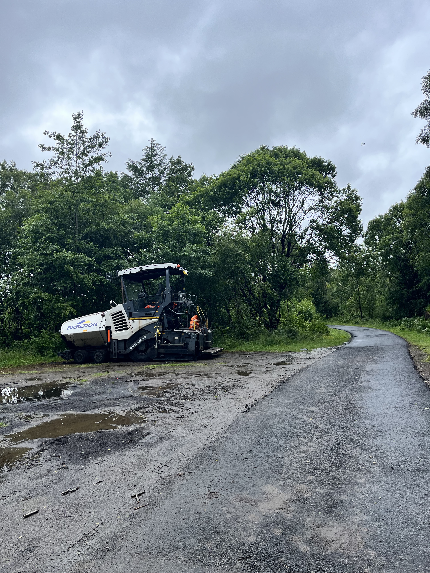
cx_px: 215
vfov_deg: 67.3
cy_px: 286
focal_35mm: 26
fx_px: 431
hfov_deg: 53.1
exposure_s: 1/1355
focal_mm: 5.1
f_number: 1.6
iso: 50
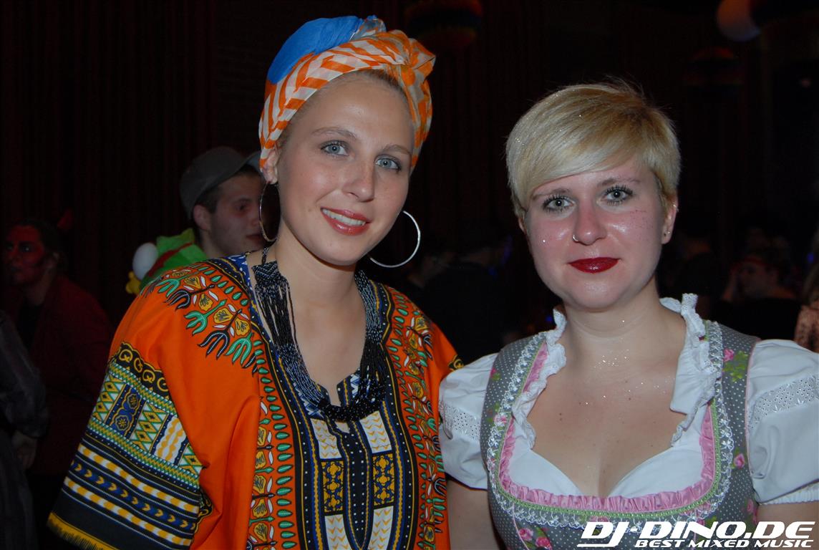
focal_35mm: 44
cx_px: 410
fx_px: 992
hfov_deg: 44.9
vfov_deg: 31.0
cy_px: 275
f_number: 5.6
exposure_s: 1/10
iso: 400
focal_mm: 29
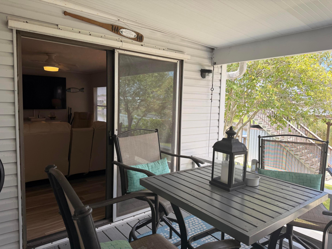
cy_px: 124
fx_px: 230
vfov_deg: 56.8
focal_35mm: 24
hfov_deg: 71.6
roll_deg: -0.6
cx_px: 166
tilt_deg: -5.1
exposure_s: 1/589
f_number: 1.78
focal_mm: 6.76
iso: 80
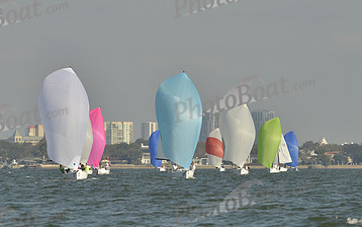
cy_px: 58
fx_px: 3908
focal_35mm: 396
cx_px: 121
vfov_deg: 3.3
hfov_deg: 5.3
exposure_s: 1/1600
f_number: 8
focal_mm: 240
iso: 280
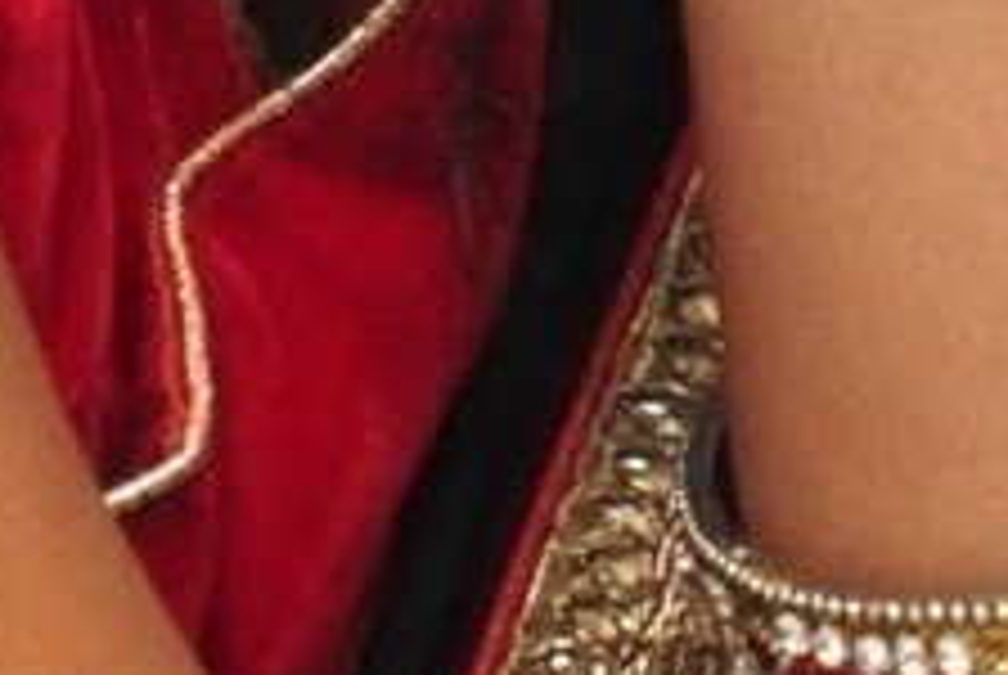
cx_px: 436
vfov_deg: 1.8
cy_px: -848
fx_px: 20971
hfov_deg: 2.8
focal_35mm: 748
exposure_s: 1/125
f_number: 7.1
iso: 1600
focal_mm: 62
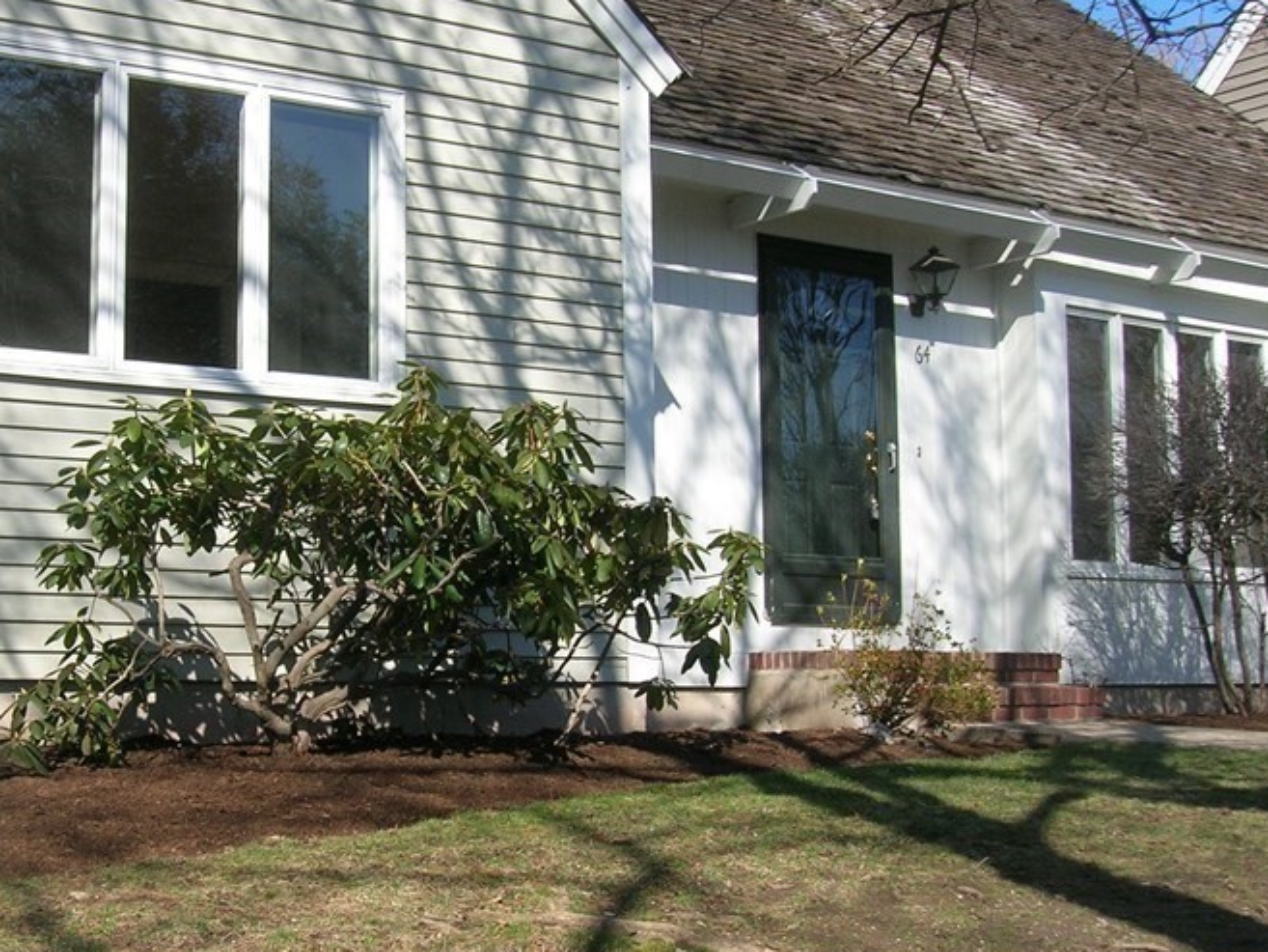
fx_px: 1942
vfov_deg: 27.5
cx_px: 400
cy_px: 510
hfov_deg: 35.7
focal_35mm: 53
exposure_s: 1/266
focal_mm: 5.7
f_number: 4.9
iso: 50
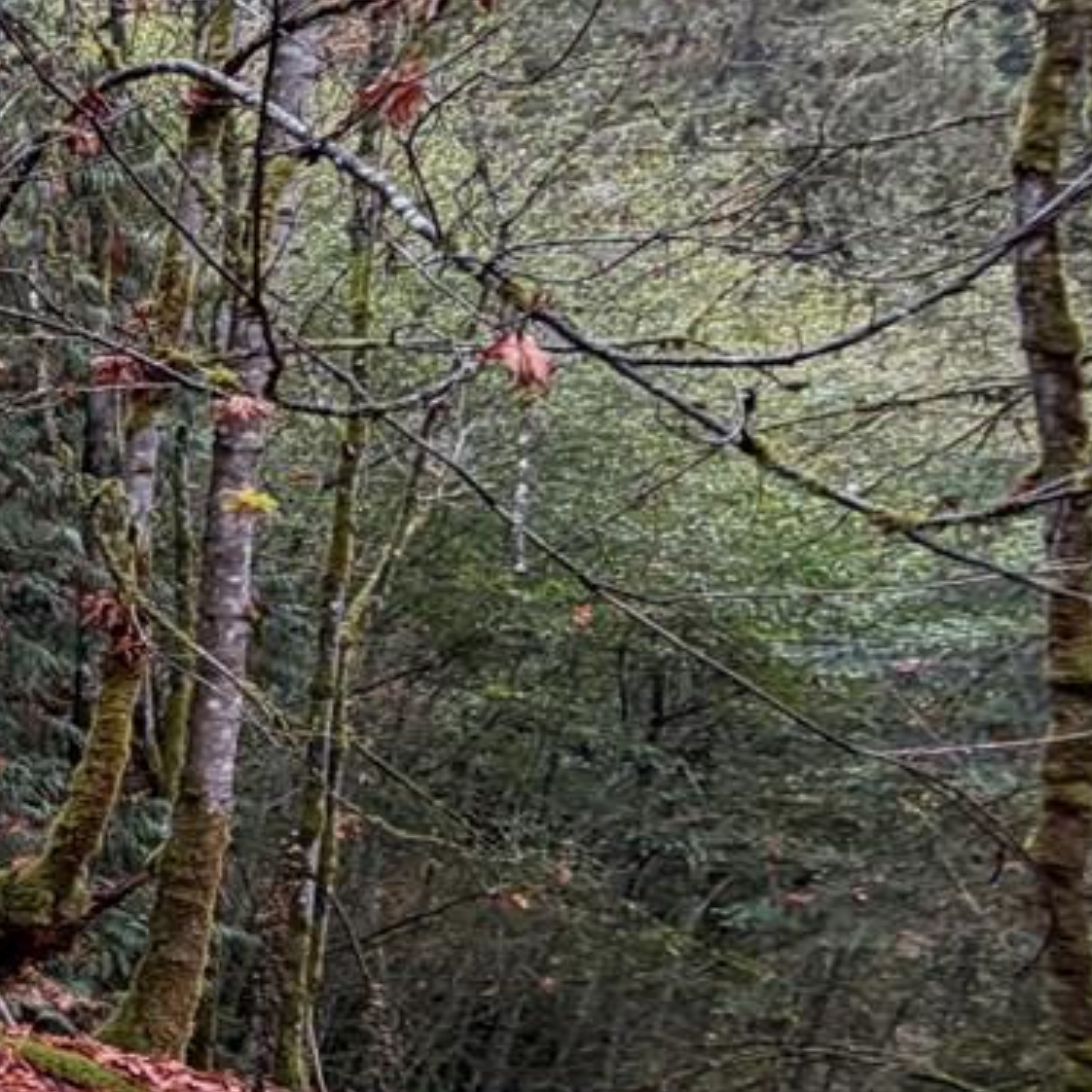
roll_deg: +1.2
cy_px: 534
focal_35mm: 53
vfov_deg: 32.2
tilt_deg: -0.5
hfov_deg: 18.5
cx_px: -1159
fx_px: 1892
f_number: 2.2
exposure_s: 1/121
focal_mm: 2.22
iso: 100
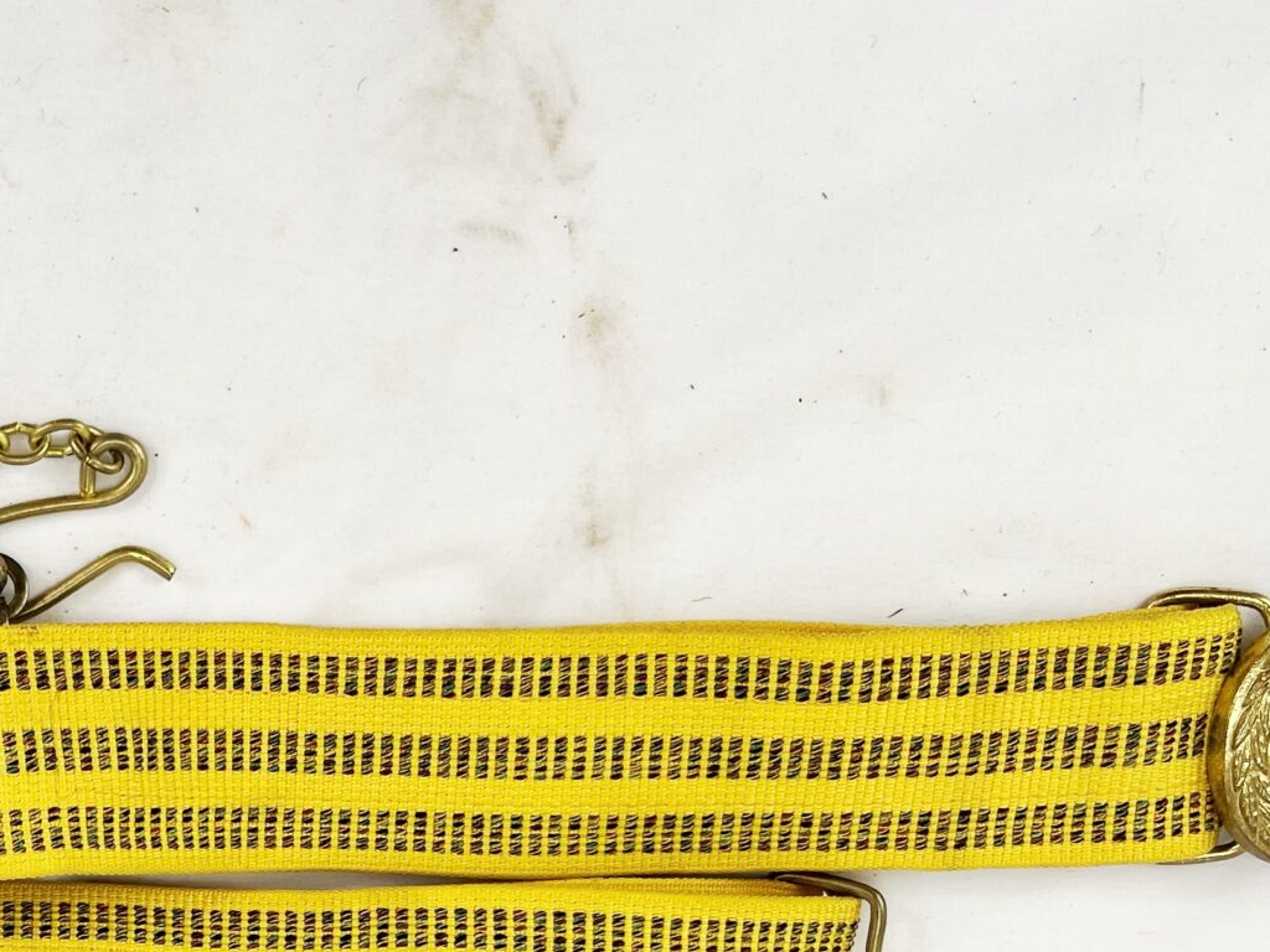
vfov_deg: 21.4
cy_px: 1055
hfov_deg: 27.8
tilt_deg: -68.3
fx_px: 2385
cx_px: -43
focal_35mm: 65
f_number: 1.6
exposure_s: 1/147
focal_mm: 5.1
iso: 32
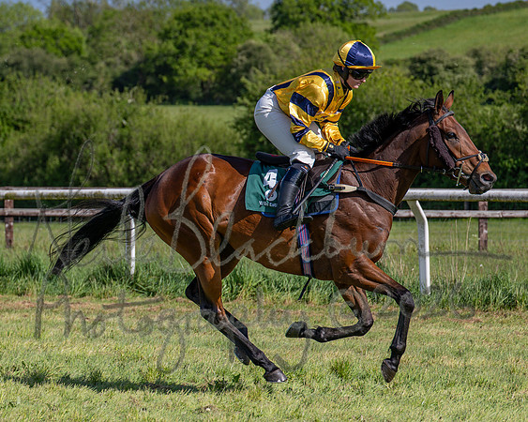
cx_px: 82
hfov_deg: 10.9
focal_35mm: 176
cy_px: 259
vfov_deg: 8.8
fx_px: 2746
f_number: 2.8
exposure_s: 1/2000
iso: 80
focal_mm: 74
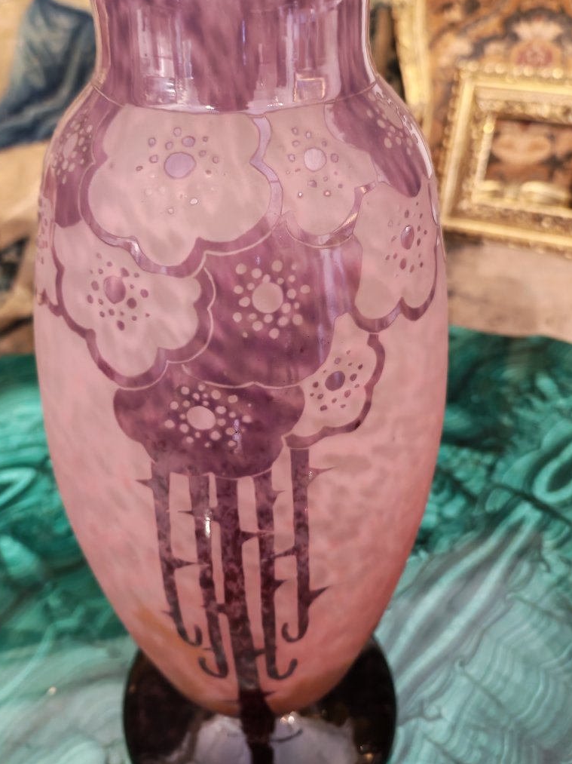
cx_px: 256
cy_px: 314
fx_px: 705
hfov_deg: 44.1
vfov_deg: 56.5
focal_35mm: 32
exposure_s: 1/25
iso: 2500
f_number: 1.9
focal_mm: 6.12
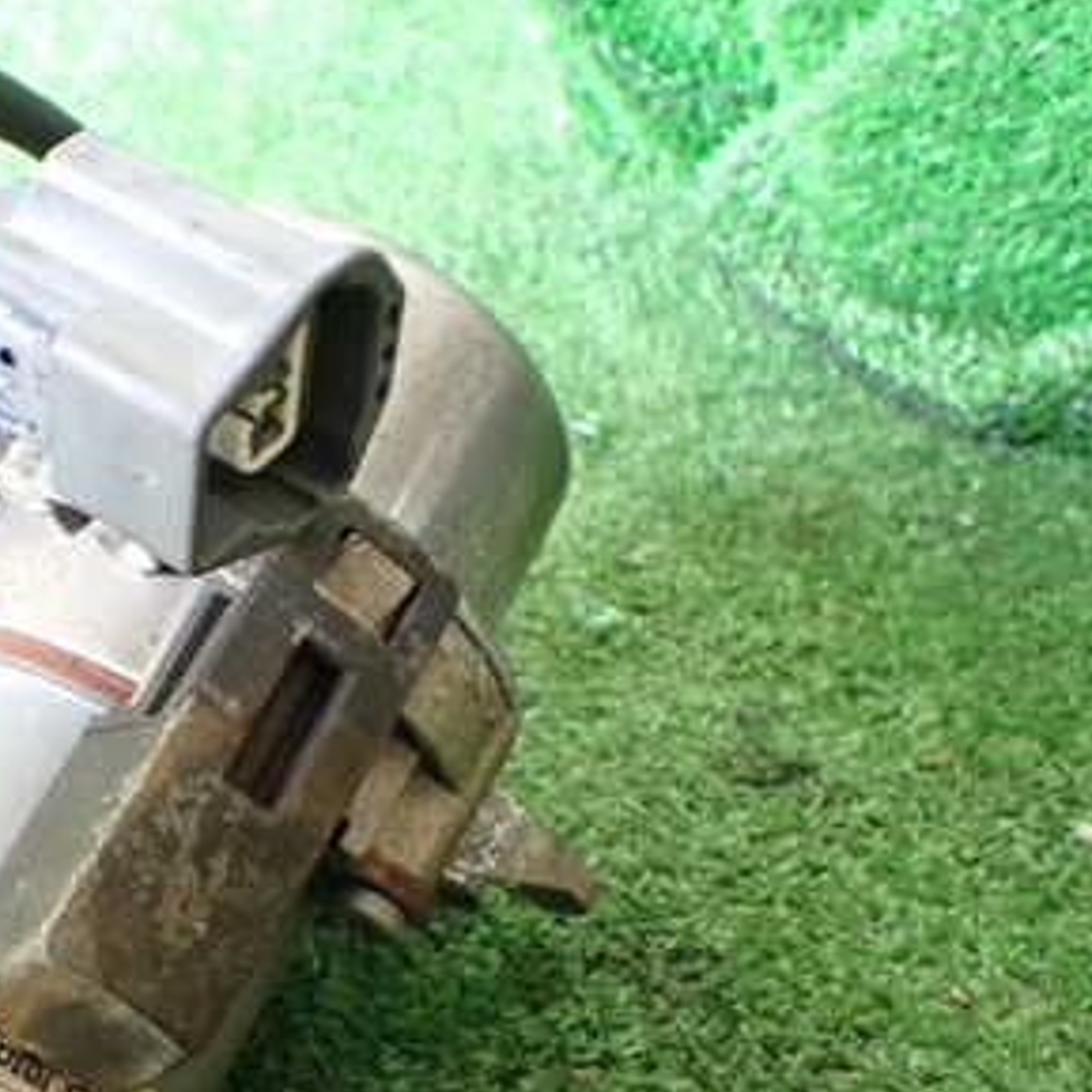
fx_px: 1963
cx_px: 178
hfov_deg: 30.1
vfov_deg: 30.7
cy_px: 771
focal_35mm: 55
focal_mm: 5.4
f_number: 2.3
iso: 800
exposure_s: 1/60
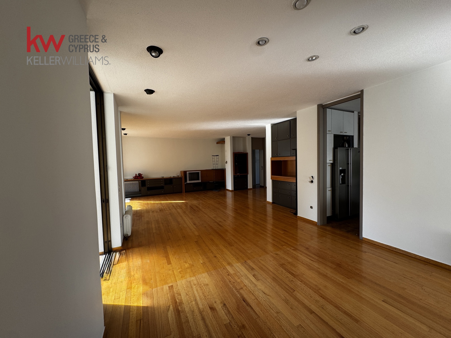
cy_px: 169
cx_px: 226
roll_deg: +1.4
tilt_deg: -2.5
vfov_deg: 85.7
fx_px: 182
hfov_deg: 102.1
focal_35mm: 14
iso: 80
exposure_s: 1/99
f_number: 2.2
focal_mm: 2.22
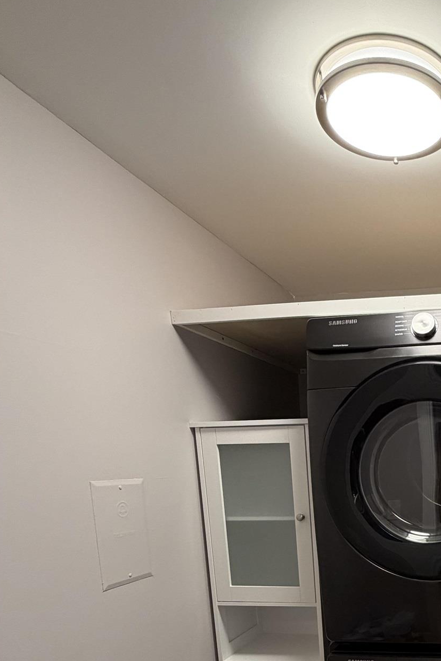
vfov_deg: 61.3
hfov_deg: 40.9
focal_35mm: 27
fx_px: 496
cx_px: 454
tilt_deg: -9.1
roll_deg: +0.9
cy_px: 537
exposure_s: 1/60
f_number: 2.2
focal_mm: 2.22
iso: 160
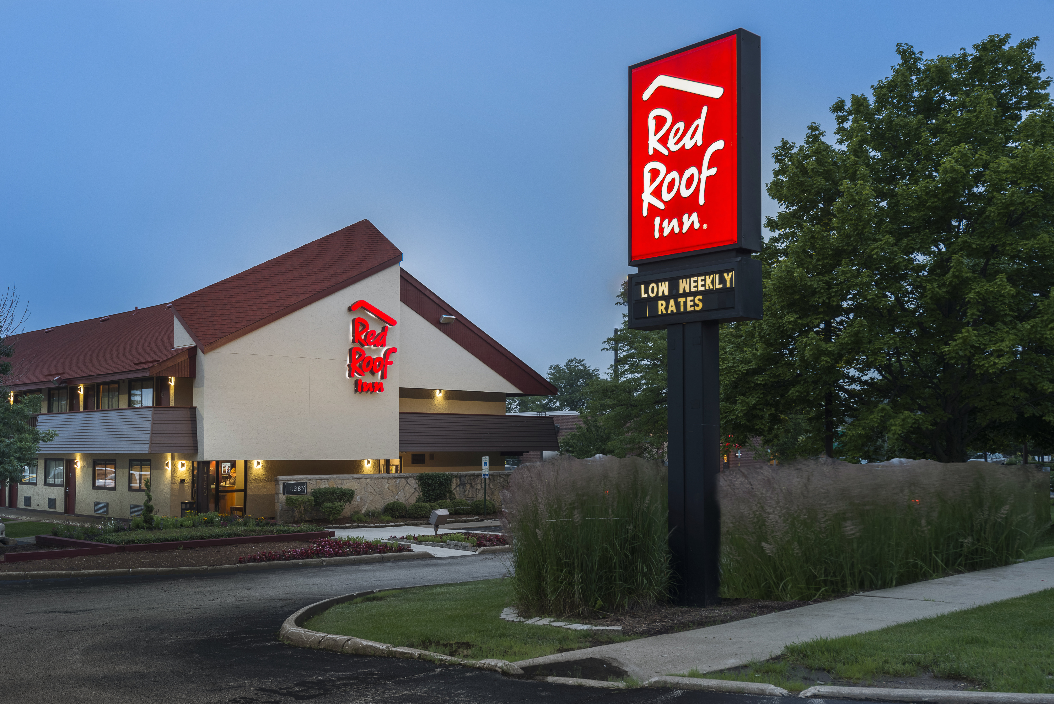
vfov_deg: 37.9
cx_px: 527
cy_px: 352
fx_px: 1025
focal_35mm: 35
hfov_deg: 54.4
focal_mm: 35
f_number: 8
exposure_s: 1/20
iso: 250
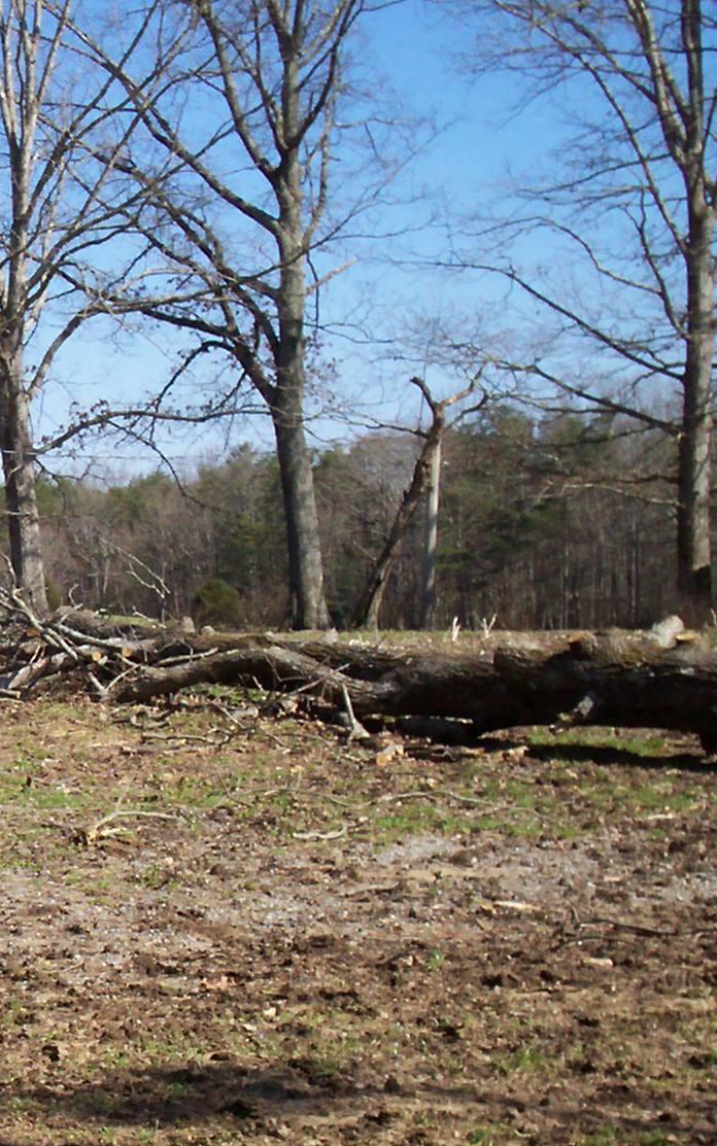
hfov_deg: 15.4
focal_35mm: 79
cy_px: 742
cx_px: -322
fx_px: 2469
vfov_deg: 26.0
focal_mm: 5.9
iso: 100
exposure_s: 1/486
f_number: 4.5
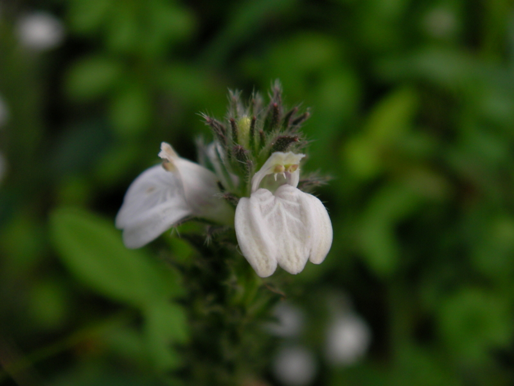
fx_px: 609
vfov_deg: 35.1
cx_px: 257
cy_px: 193
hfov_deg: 45.8
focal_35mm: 41
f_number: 3.5
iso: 50
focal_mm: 6.3
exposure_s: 1/230
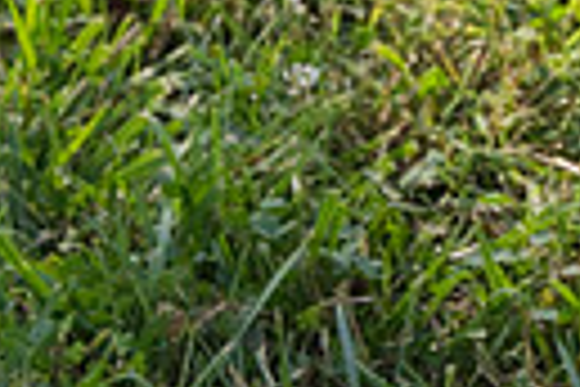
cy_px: -904
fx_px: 3335
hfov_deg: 9.7
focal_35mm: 207
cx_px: 805
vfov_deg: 6.0
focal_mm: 46
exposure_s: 1/320
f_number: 6.3
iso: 400
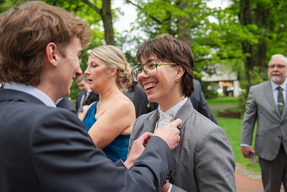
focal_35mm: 40
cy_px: 96
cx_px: 144
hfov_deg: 48.4
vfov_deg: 33.4
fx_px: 319
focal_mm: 40
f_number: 4
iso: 160
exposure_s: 1/320
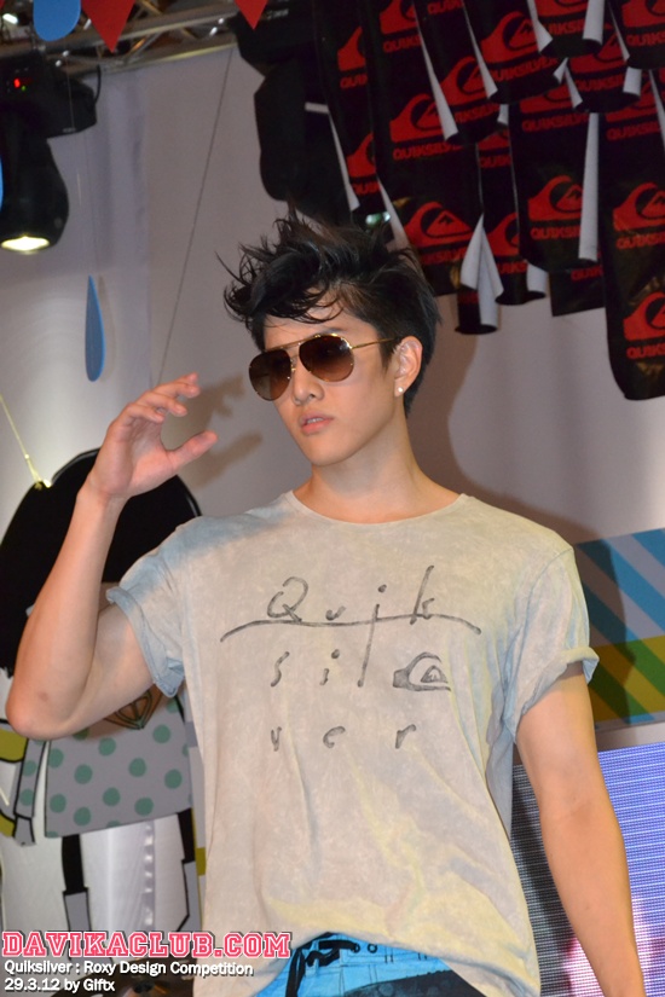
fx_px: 3823
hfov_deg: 9.9
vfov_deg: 14.9
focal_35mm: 138
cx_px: 332
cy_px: 498
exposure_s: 1/200
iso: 3200
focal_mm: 92
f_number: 10
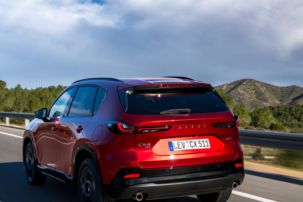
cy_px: 97
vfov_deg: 25.5
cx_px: 136
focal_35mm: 53
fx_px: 446
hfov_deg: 37.5
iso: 40
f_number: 13
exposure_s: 1/25
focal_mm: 38
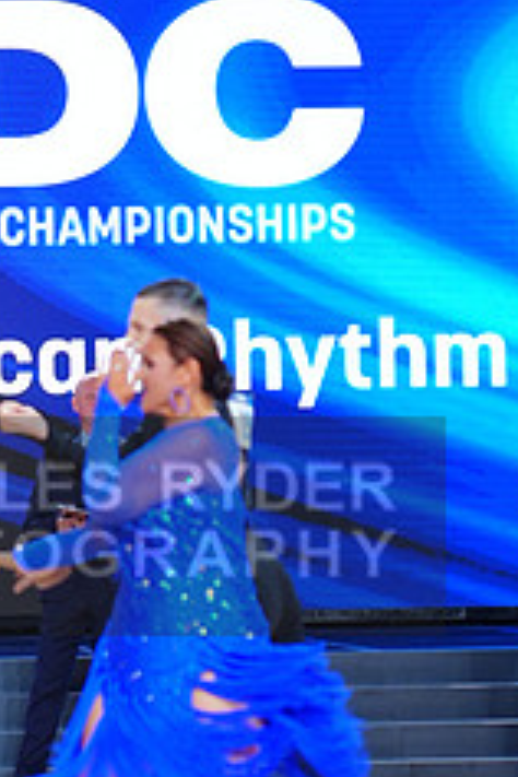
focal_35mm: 191
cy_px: 528
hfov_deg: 7.2
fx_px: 4122
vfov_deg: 10.8
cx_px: -5
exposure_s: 1/400
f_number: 2
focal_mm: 52
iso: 320
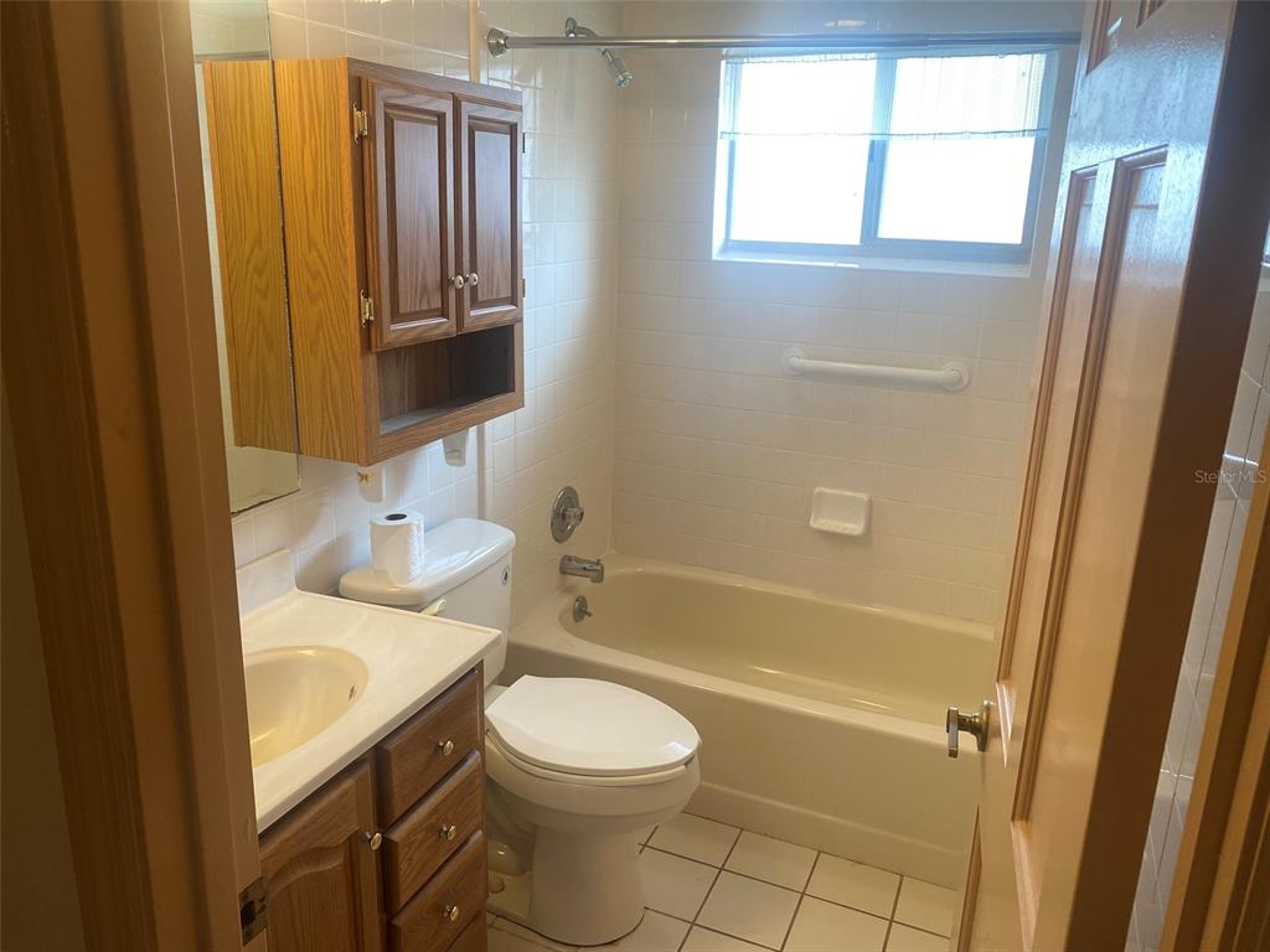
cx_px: 635
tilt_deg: -15.8
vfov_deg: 53.1
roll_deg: -1.8
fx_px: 954
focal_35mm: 26
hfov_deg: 67.3
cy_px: 476
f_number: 1.8
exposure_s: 1/120
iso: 64
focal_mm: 4.25
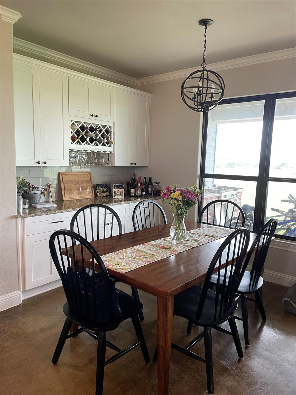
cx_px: 148
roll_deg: -1.4
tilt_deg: -6.1
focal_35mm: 26
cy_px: 198
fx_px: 296
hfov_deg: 53.1
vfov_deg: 67.3
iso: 125
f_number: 1.6
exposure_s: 1/60
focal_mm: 4.2
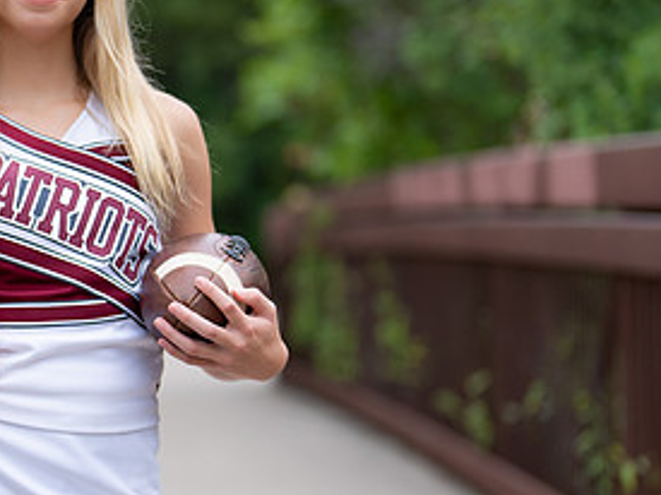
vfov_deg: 10.7
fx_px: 2634
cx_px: 43
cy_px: 256
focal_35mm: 138
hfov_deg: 14.1
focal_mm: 50
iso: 100
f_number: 1.2
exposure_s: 1/400
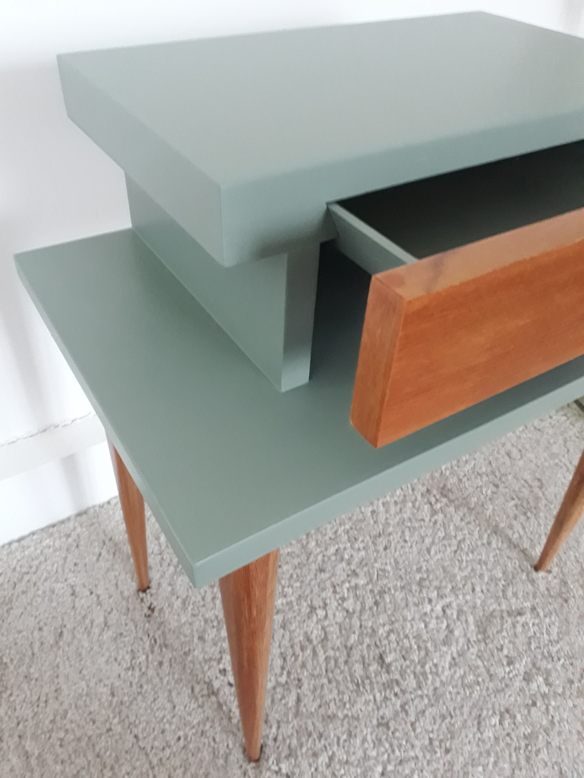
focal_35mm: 27
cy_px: 389
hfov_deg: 51.4
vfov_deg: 65.3
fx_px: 607
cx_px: 292
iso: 400
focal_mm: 3.6
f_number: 1.9
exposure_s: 1/17
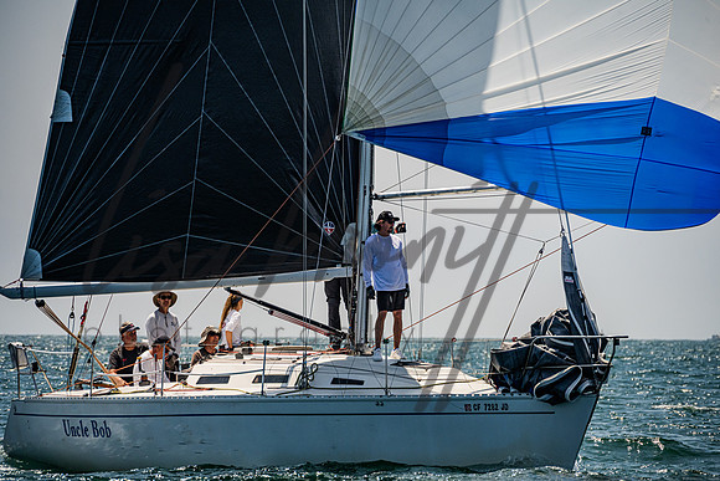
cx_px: 360
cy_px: 240
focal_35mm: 282
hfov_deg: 7.3
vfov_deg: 4.9
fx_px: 5646
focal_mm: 280
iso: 500
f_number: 8
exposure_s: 1/4000
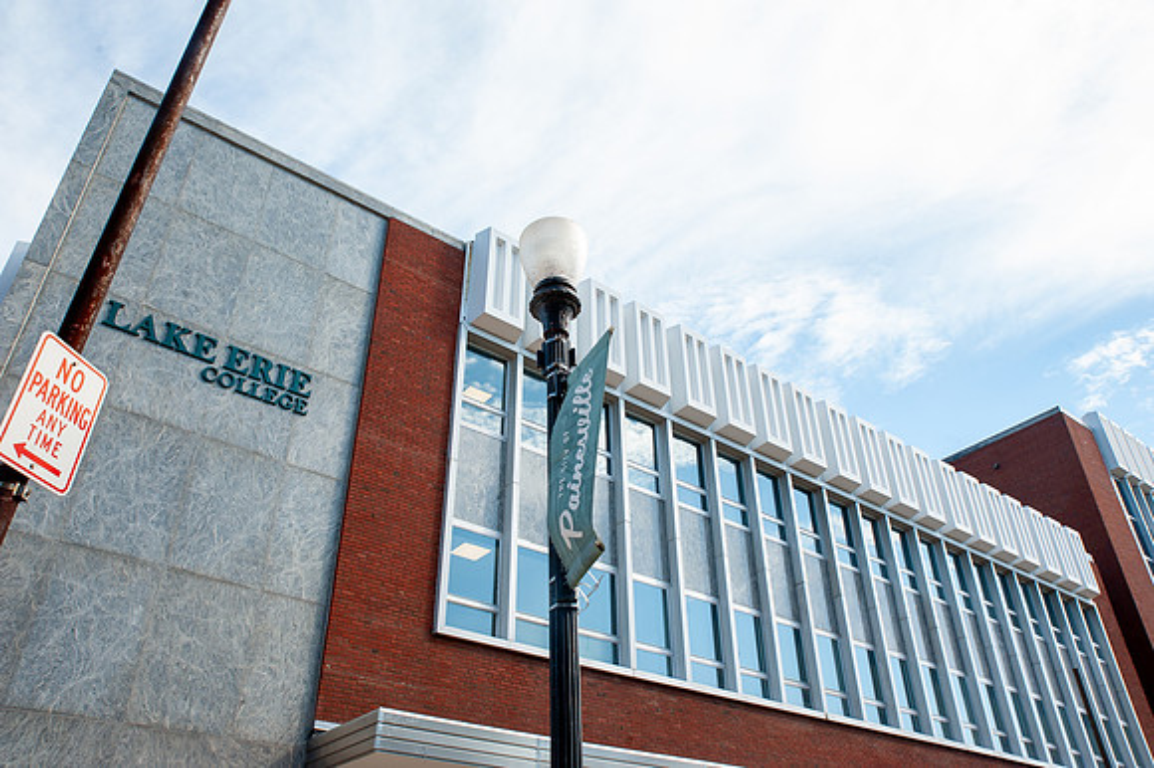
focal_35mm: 26
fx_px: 833
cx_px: 577
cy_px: 384
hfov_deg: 69.4
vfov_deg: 49.5
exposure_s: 1/200
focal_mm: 26
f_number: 13
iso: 400
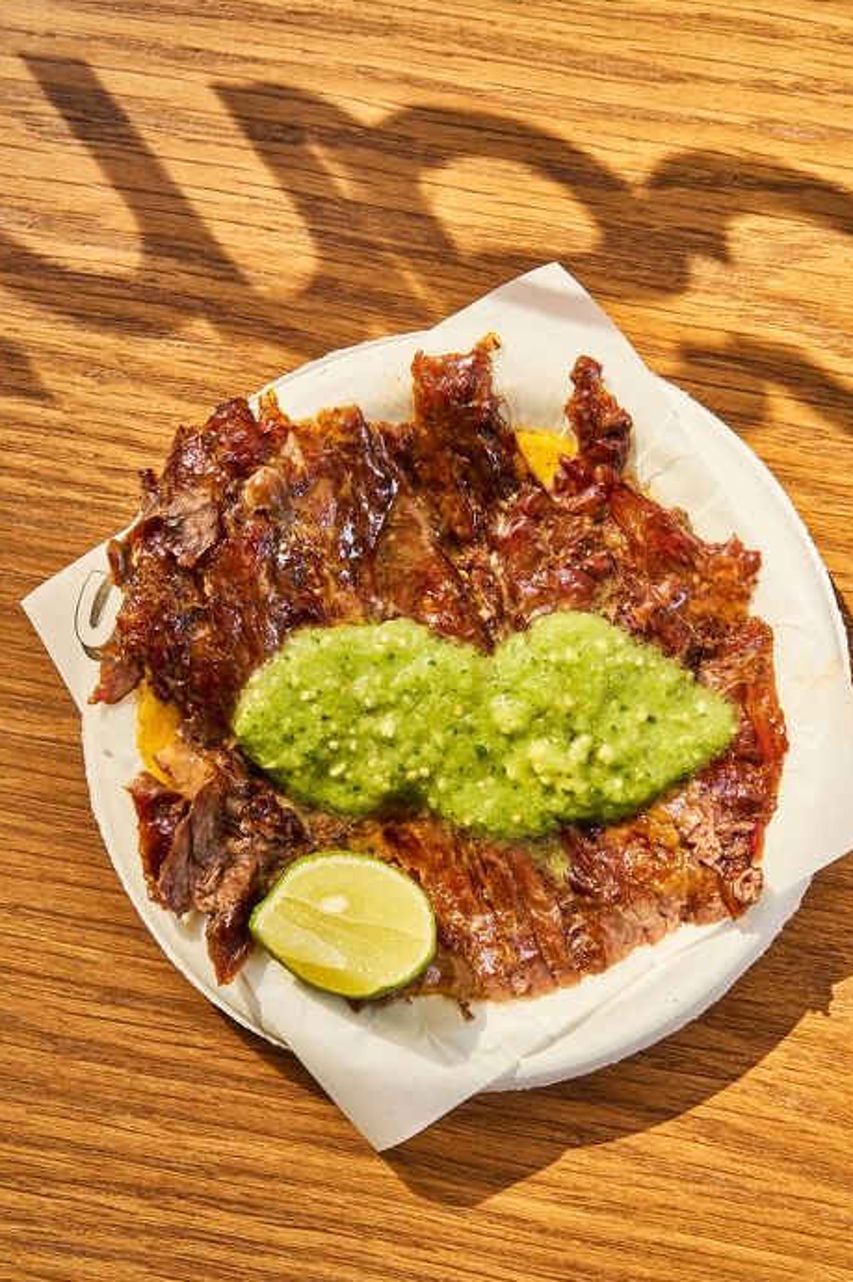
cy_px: 704
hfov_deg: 23.3
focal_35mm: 58
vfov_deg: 34.5
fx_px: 2064
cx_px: 462
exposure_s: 1/100
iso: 400
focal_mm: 50
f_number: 5.6
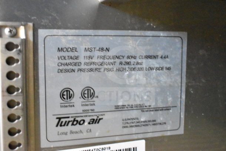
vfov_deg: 29.0
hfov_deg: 42.3
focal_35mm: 46
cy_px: 76
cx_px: 113
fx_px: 292
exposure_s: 1/50
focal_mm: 31
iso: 14400
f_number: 4.5
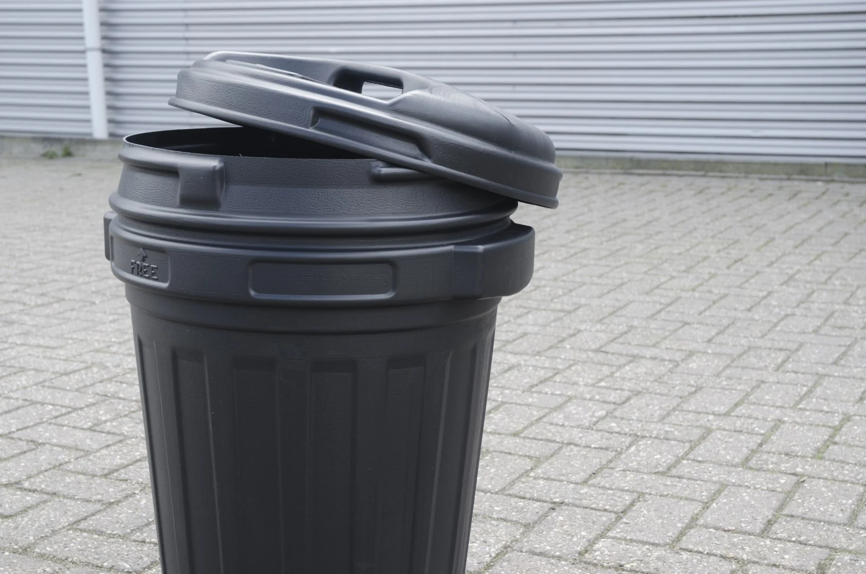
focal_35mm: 60
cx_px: 433
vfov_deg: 22.5
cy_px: 287
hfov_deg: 33.5
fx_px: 1440
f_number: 7.1
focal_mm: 40
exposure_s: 1/200
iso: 200
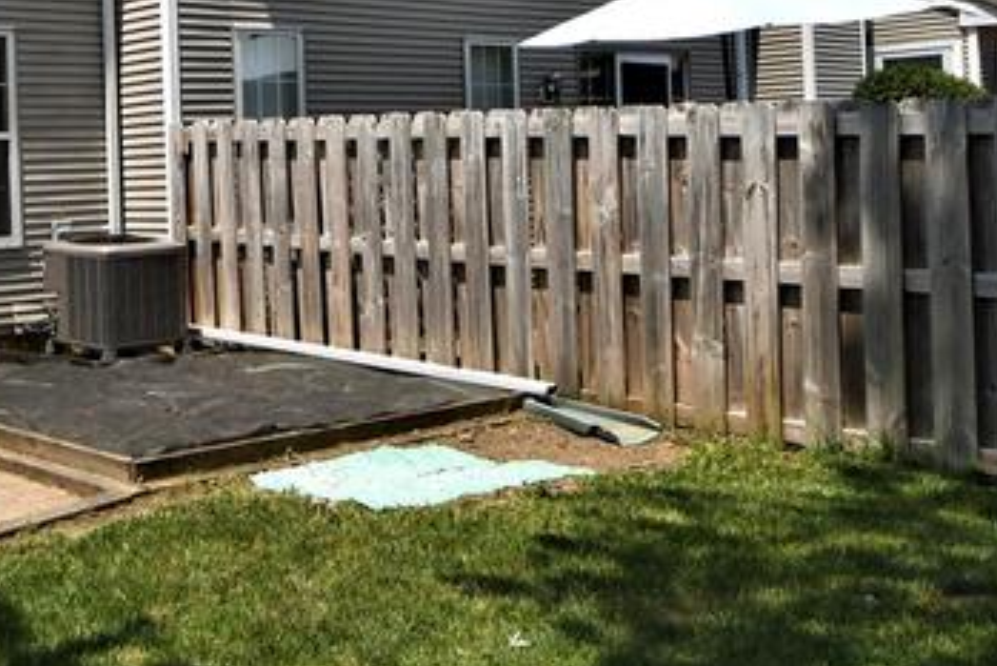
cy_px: 147
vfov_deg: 29.9
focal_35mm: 44
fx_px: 1219
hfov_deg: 40.2
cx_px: 51
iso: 500
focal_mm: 10
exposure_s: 1/4000
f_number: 6.3
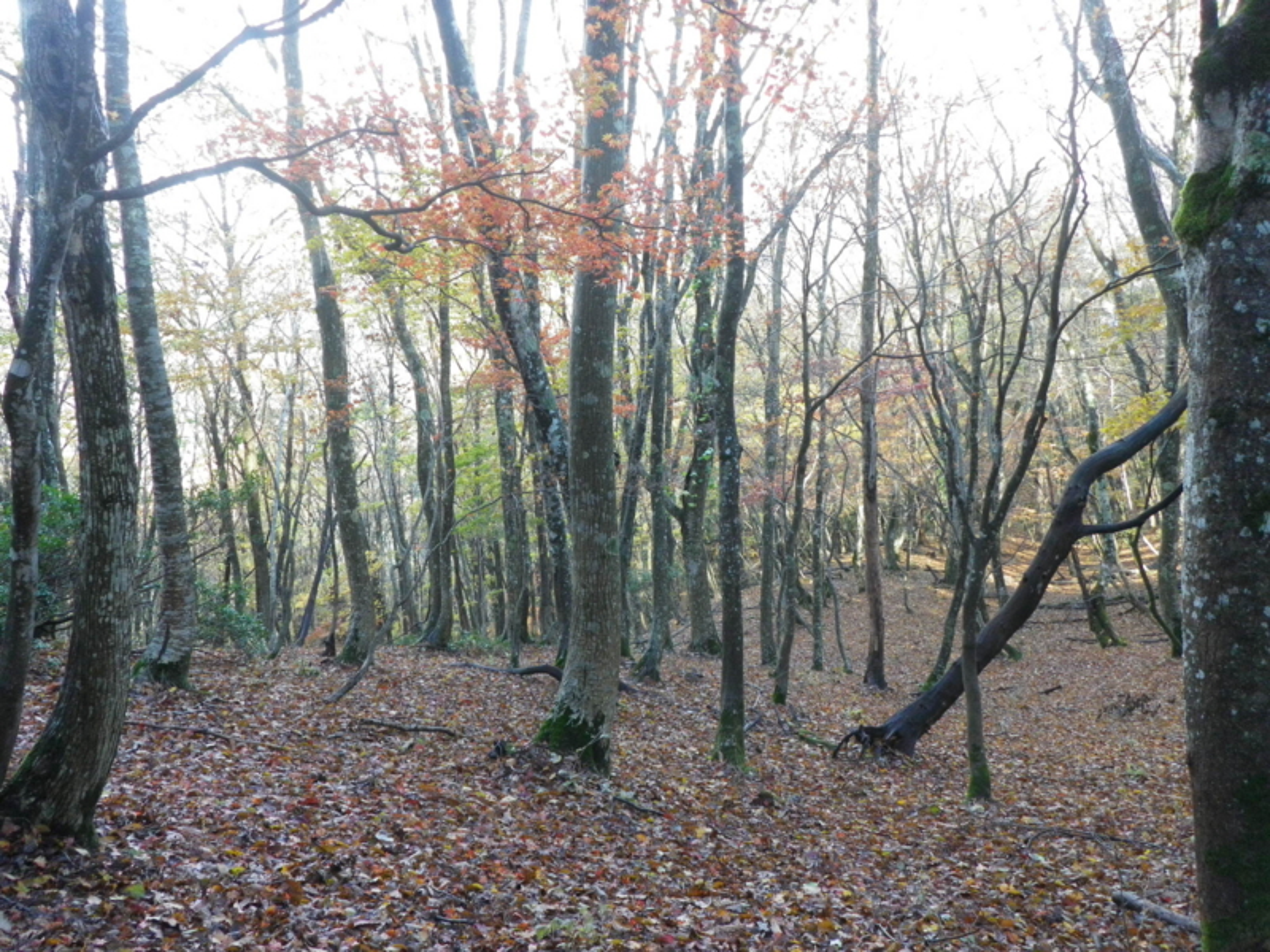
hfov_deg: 52.6
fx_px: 1284
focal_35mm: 35
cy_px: 476
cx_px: 635
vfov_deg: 40.7
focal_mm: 6.2
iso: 160
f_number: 3.8
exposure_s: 1/60
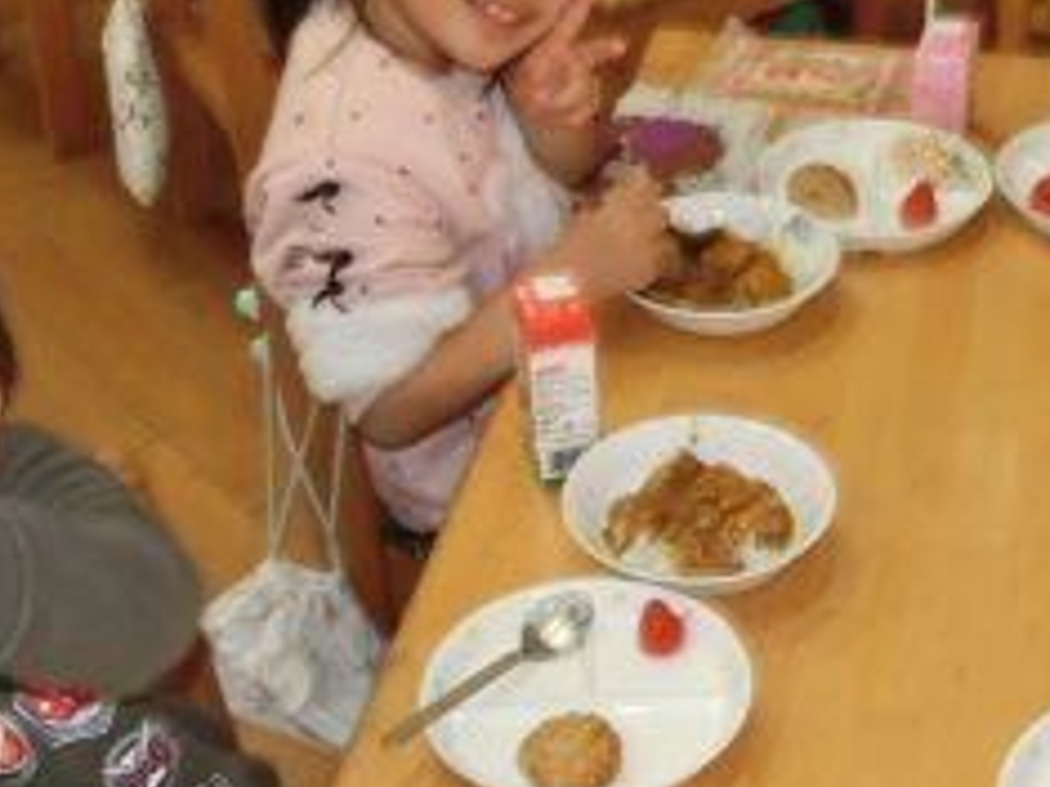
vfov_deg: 21.2
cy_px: 503
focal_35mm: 69
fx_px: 2092
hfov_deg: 27.2
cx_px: 932
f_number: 3.5
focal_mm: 4.5
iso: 400
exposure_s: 1/60
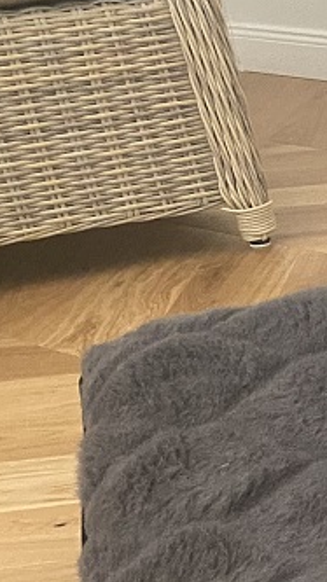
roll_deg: +1.2
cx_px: 1012
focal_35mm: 102
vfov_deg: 20.6
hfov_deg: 9.2
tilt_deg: -26.2
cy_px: 489
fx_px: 1574
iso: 250
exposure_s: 1/60
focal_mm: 4.25
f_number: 1.8
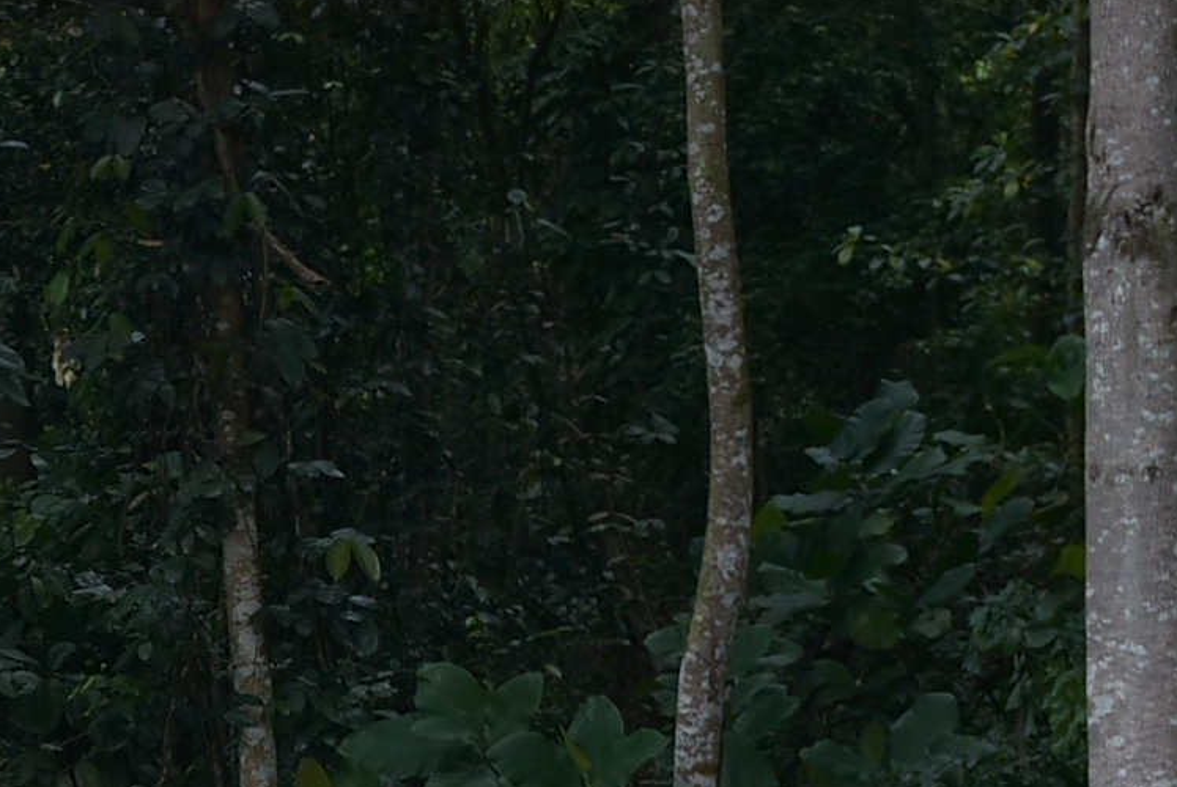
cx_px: -415
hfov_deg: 13.6
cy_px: 1237
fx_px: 4712
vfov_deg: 9.3
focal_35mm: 144
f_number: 2.8
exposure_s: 1/500
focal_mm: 24
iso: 160
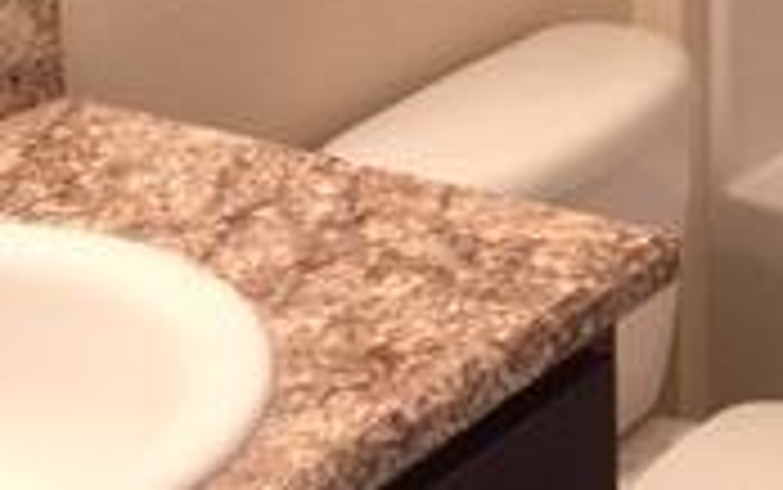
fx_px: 2413
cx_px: 792
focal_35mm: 113
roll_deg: +0.1
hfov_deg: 18.0
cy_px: -103
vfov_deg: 11.4
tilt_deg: -15.1
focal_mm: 4.15
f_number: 2.2
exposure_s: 1/15
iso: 50
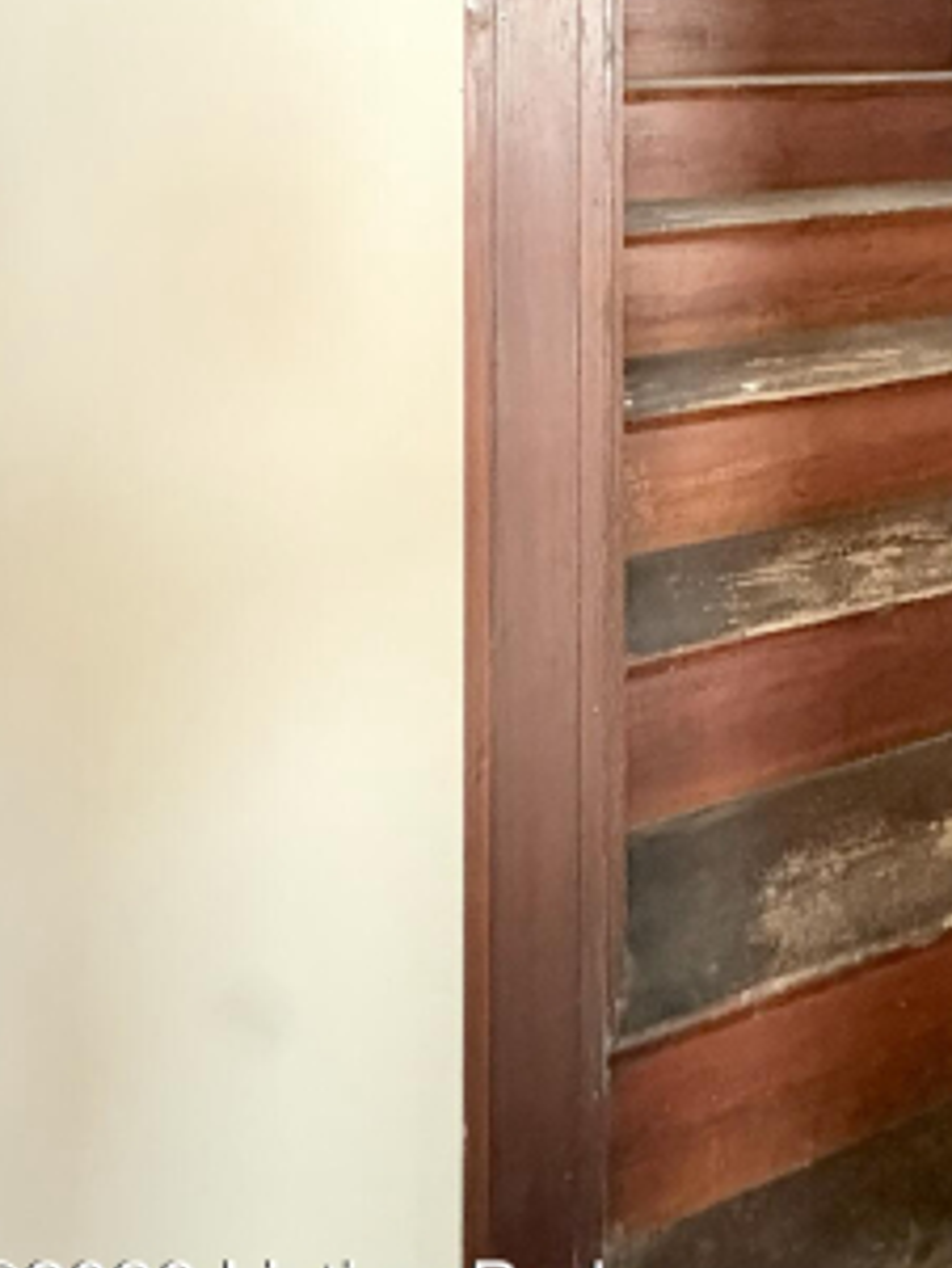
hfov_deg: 38.7
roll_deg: +0.5
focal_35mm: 31
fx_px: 1136
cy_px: 15
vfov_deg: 48.6
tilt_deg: +1.2
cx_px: 1011
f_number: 2.2
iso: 1250
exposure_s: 1/30
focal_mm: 2.22
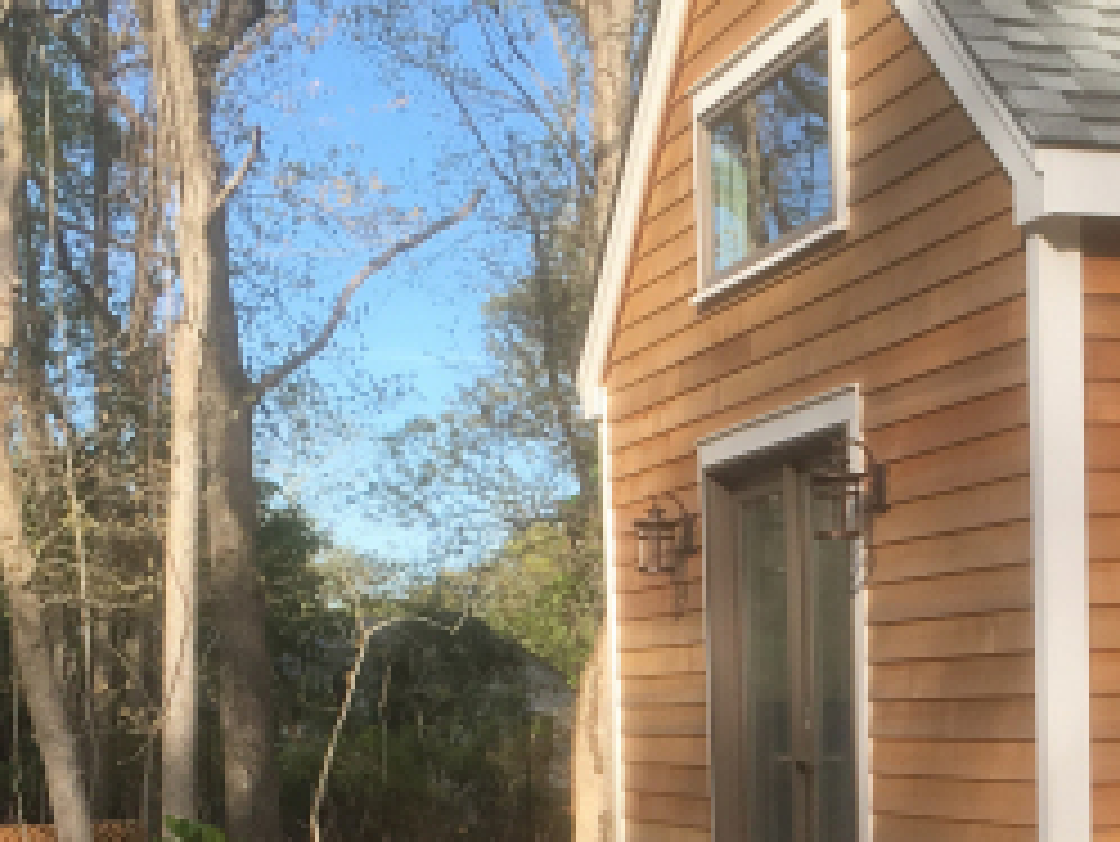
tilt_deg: -7.9
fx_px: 3010
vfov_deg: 15.3
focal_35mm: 93
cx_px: 1044
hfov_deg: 20.6
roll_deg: +1.8
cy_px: 1054
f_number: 2.2
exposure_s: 1/651
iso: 25
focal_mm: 4.15
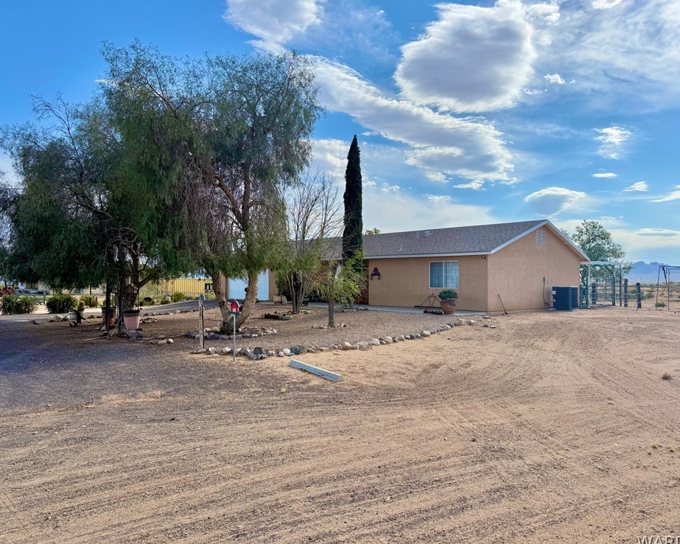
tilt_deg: +1.9
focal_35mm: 26
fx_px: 523
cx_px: 336
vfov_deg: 54.9
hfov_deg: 66.0
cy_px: 271
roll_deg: -0.6
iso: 80
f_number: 1.78
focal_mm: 6.76
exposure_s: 1/6711
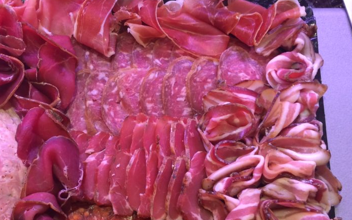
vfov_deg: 28.5
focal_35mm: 45
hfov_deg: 43.3
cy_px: 130
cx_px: 99
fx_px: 432
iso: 64
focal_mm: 4.15
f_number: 2.2
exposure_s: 1/33
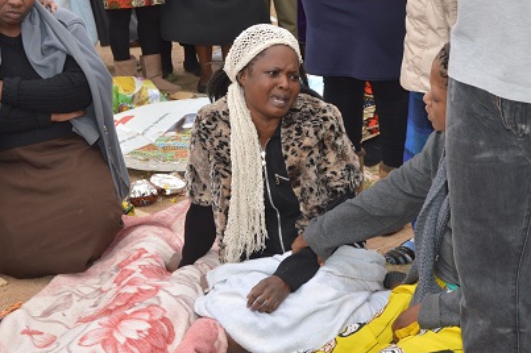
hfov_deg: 27.4
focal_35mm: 74
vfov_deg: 18.4
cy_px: 251
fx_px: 1088
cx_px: 310
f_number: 6.3
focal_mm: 31
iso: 100
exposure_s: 1/200
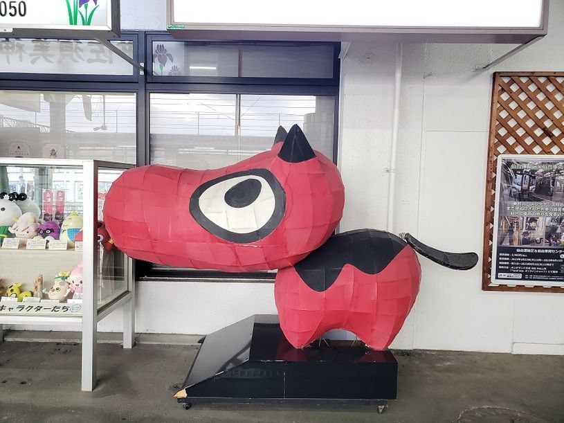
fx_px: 424
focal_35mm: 26
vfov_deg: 53.1
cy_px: 212
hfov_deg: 67.3
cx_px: 282
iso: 320
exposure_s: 1/50
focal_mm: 4.3
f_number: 2.4
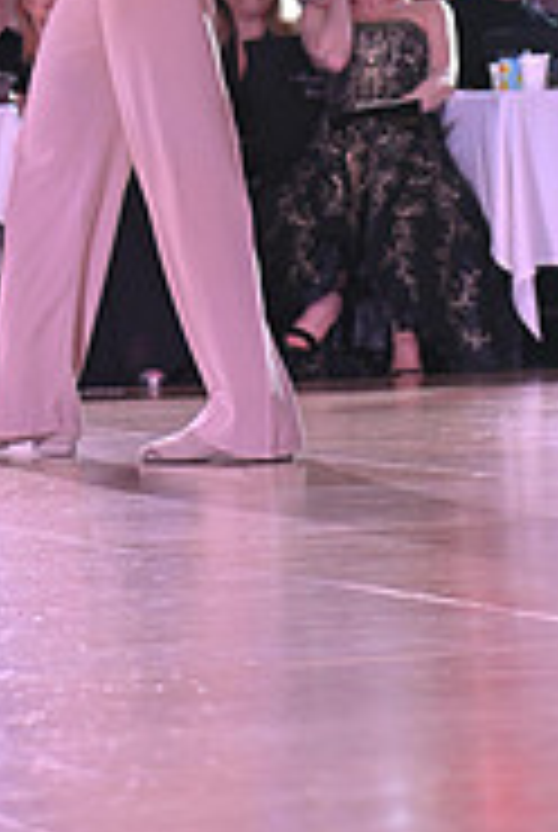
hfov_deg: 6.3
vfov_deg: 9.1
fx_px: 5072
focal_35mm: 219
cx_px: 61
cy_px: -450
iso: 1600
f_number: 4.5
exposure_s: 1/200
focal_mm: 70
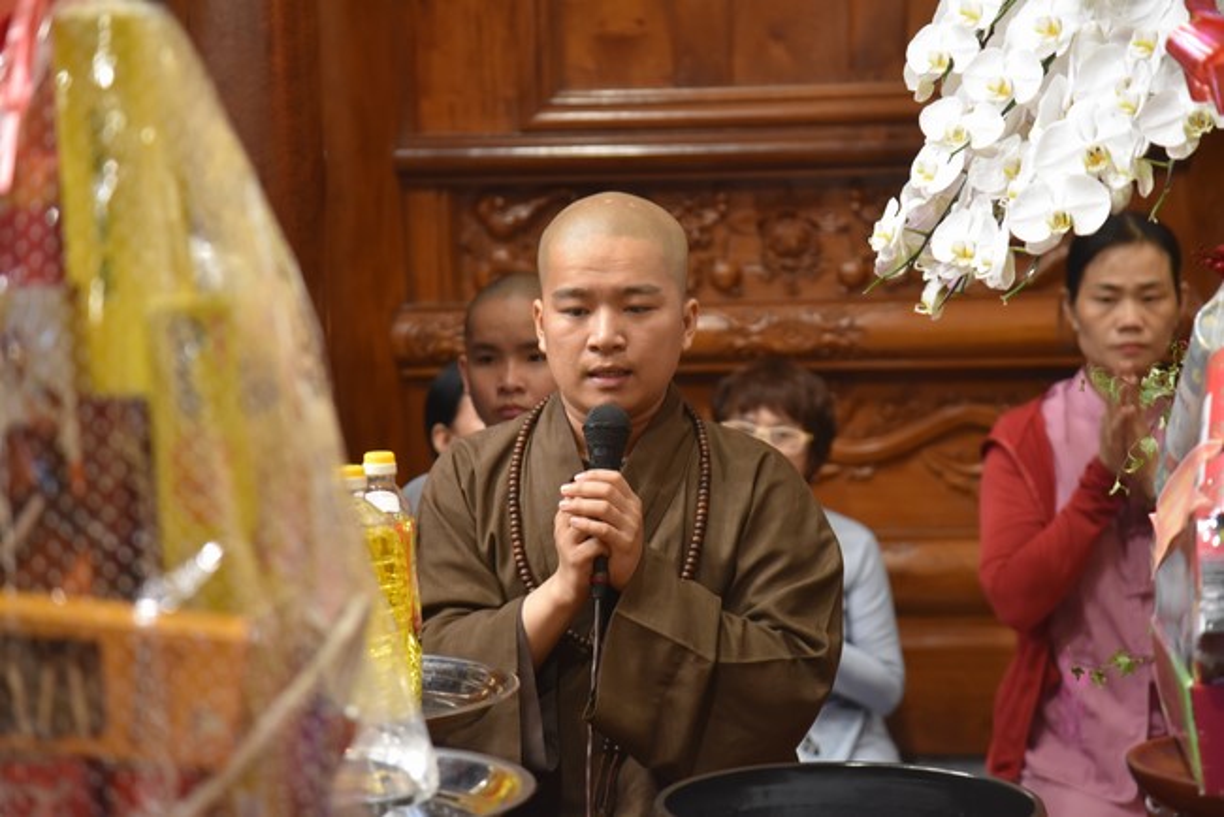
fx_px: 4082
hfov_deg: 17.1
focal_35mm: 120
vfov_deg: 11.4
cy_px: 408
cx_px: 612
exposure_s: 1/125
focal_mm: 120
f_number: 4
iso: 2200
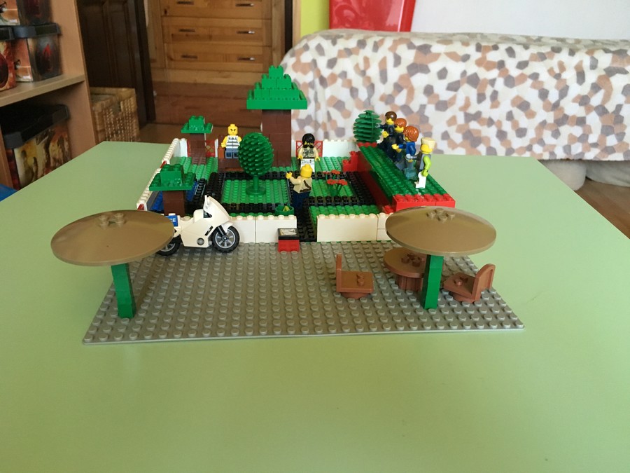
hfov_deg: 61.7
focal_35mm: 29
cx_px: 315
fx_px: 528
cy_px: 236
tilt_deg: -21.6
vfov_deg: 48.2
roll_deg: -2.0
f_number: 2.2
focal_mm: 4.15
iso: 250
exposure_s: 1/33
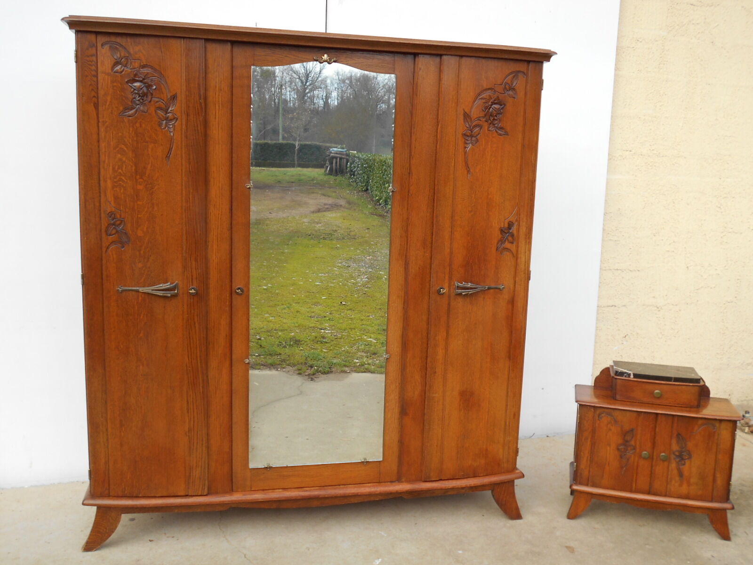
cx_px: 376
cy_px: 282
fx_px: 740
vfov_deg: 41.8
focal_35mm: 34
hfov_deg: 54.0
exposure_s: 1/200
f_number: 3.6
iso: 80
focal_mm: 5.8
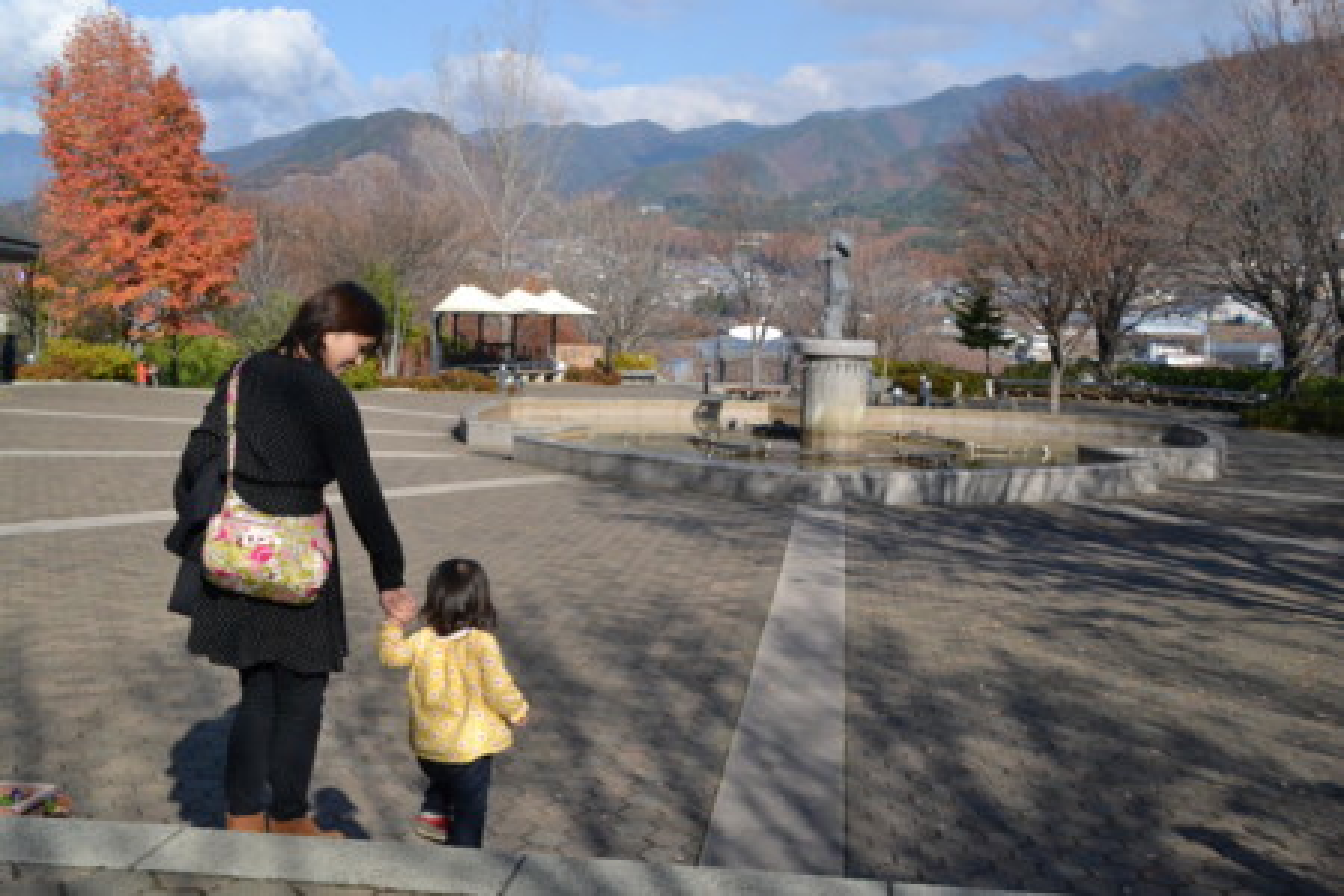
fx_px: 1568
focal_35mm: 42
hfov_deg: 46.4
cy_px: 448
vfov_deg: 31.9
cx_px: 672
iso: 1600
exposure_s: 1/1000
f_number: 16
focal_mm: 28
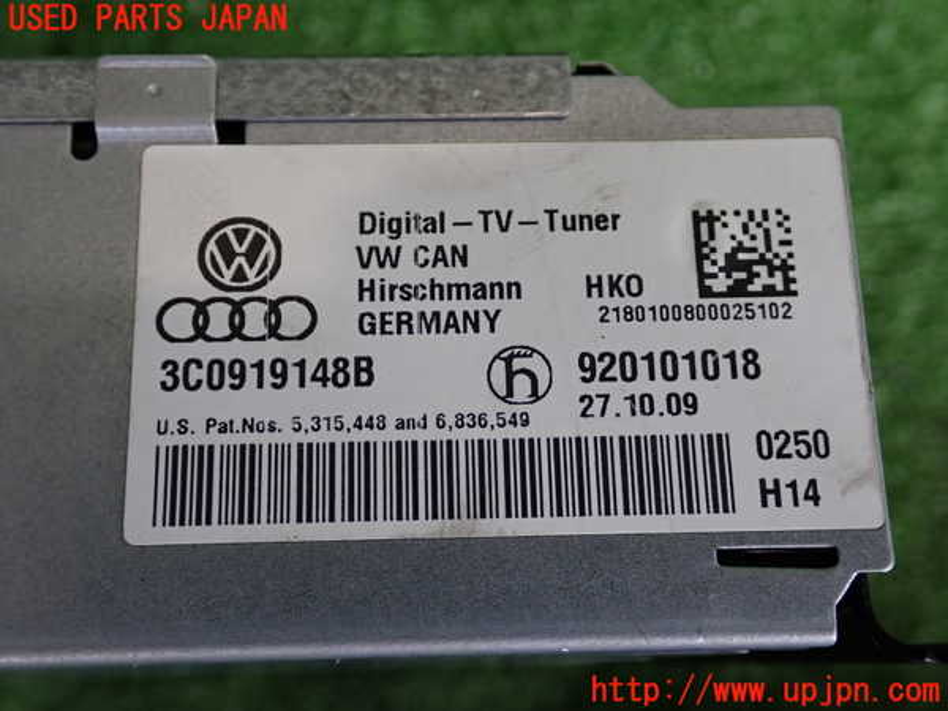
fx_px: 1123
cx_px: 474
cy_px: 356
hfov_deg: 45.8
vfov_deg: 35.1
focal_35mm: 41
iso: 320
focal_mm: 7.31
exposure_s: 1/60
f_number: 2.8
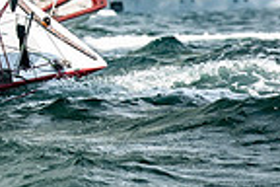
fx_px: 5786
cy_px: -148
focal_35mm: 744
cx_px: -251
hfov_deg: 2.8
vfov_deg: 1.8
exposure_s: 1/3200
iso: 320
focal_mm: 185
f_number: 5
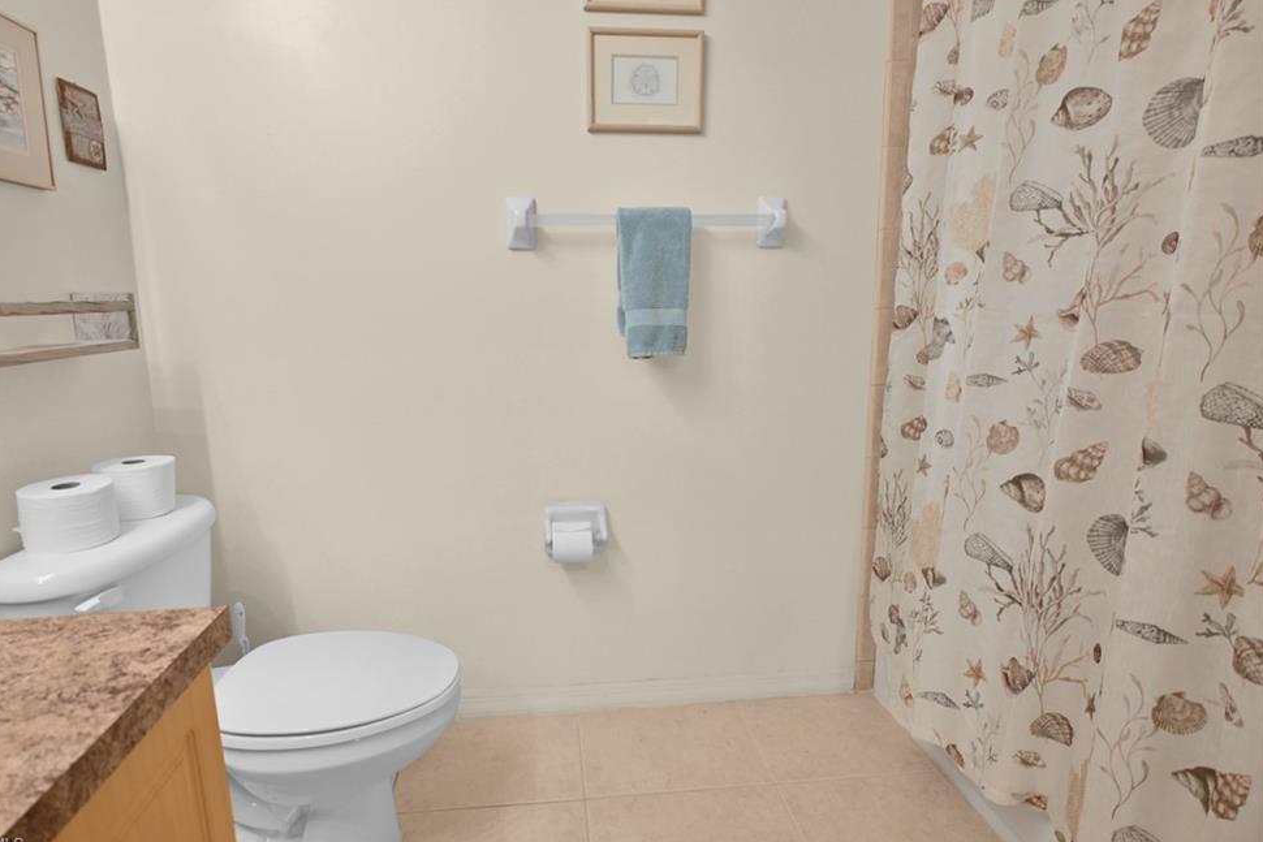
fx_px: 694
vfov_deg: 62.5
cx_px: 600
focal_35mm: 20
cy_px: 413
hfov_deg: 84.5
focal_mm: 12.5
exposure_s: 1/20
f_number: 3.5
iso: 280
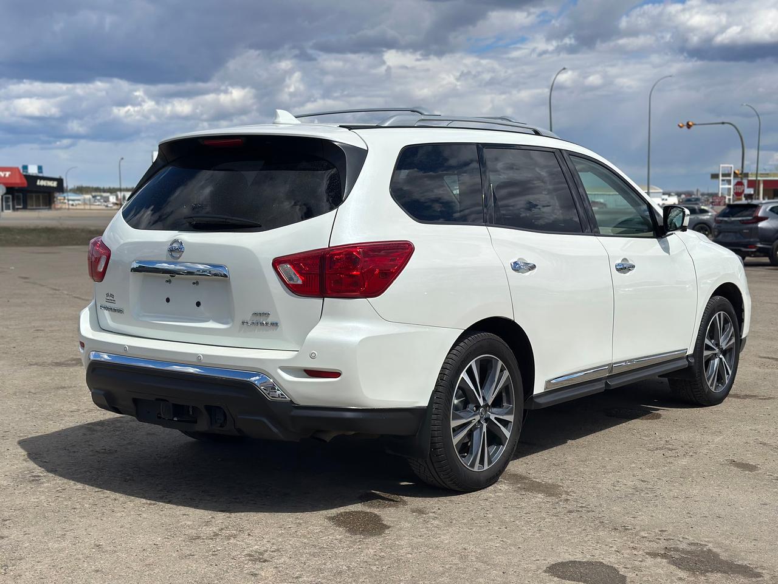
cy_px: 292
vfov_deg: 30.3
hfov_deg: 39.7
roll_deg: +0.0
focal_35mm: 48
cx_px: 389
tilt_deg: -5.2
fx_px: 1079
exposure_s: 1/12048
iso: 100
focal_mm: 6.86
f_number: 1.78
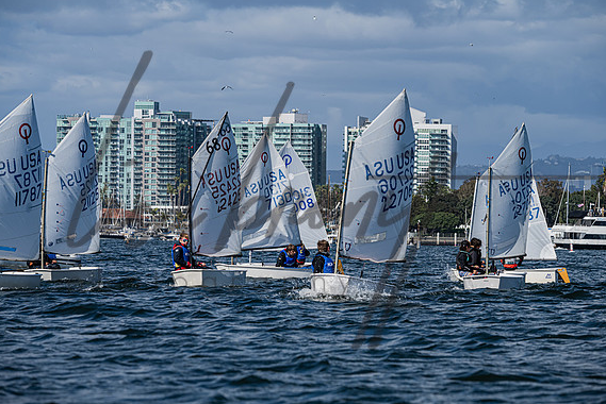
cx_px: 305
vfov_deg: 6.4
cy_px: 203
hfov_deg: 9.6
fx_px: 3604
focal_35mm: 214
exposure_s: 1/1250
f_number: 9
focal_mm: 210
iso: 320
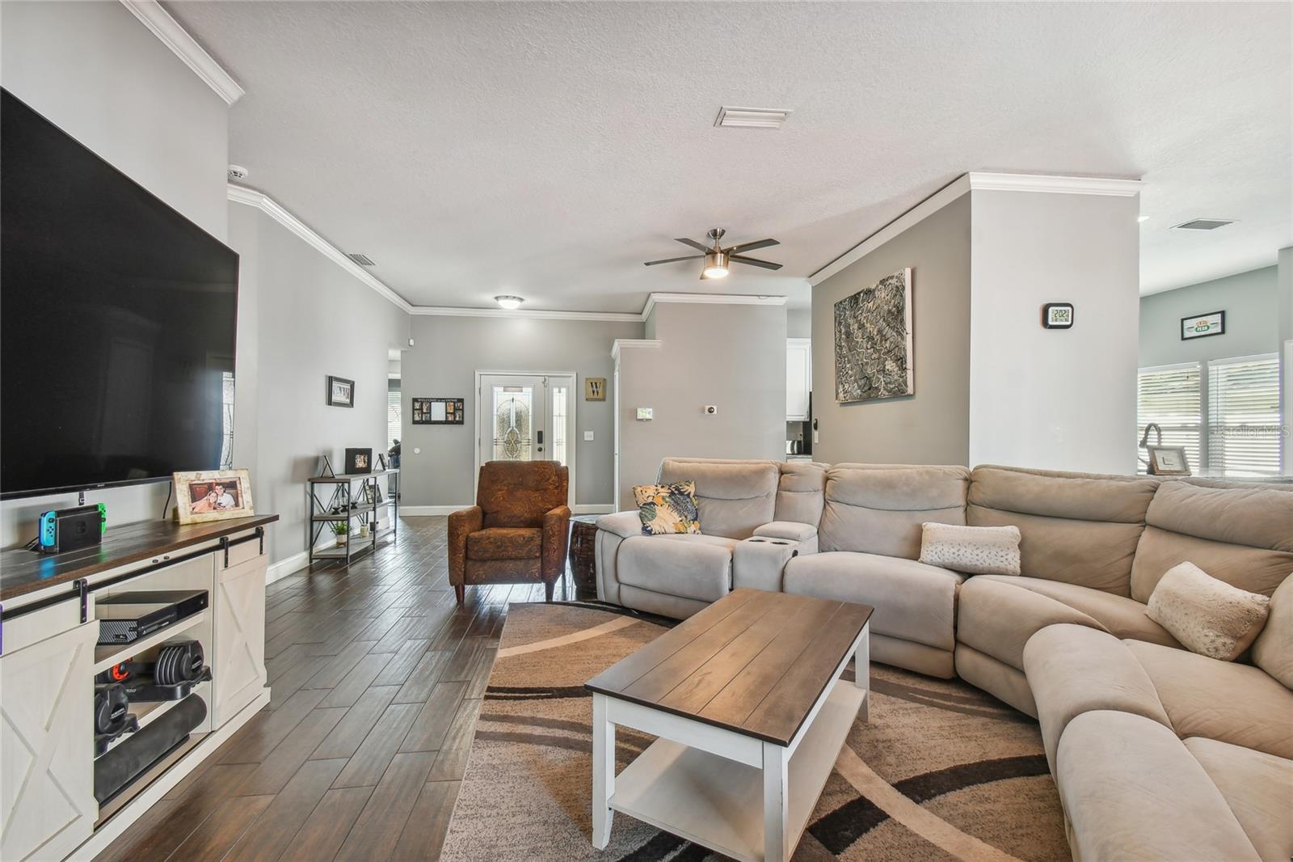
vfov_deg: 77.3
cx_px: 646
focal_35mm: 15
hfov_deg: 100.4
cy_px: 431
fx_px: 539
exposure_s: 1/2
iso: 100
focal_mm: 10
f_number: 7.1
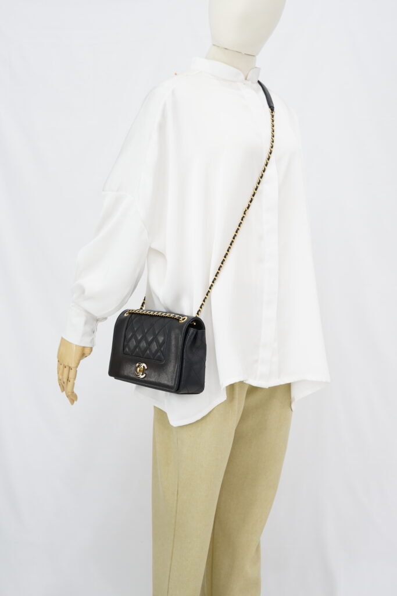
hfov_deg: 27.0
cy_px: 298
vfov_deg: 39.6
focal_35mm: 50
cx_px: 198
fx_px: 827
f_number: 6.3
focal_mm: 50
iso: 640
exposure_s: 1/6
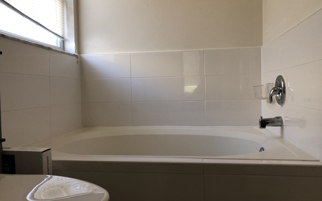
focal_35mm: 30
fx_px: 263
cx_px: 160
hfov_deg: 62.9
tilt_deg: +0.2
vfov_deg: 41.8
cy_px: 100
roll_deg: +1.6
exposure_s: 1/33
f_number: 1.8
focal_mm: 4
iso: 40
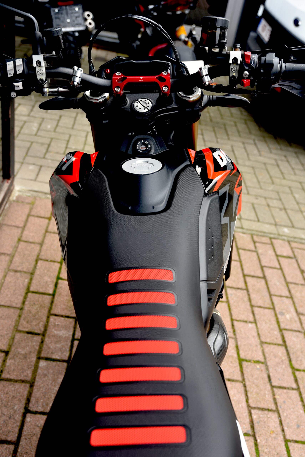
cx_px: 152
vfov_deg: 48.4
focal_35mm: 40
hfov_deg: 33.4
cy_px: 228
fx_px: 508
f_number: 5
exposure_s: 1/100
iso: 200
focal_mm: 40
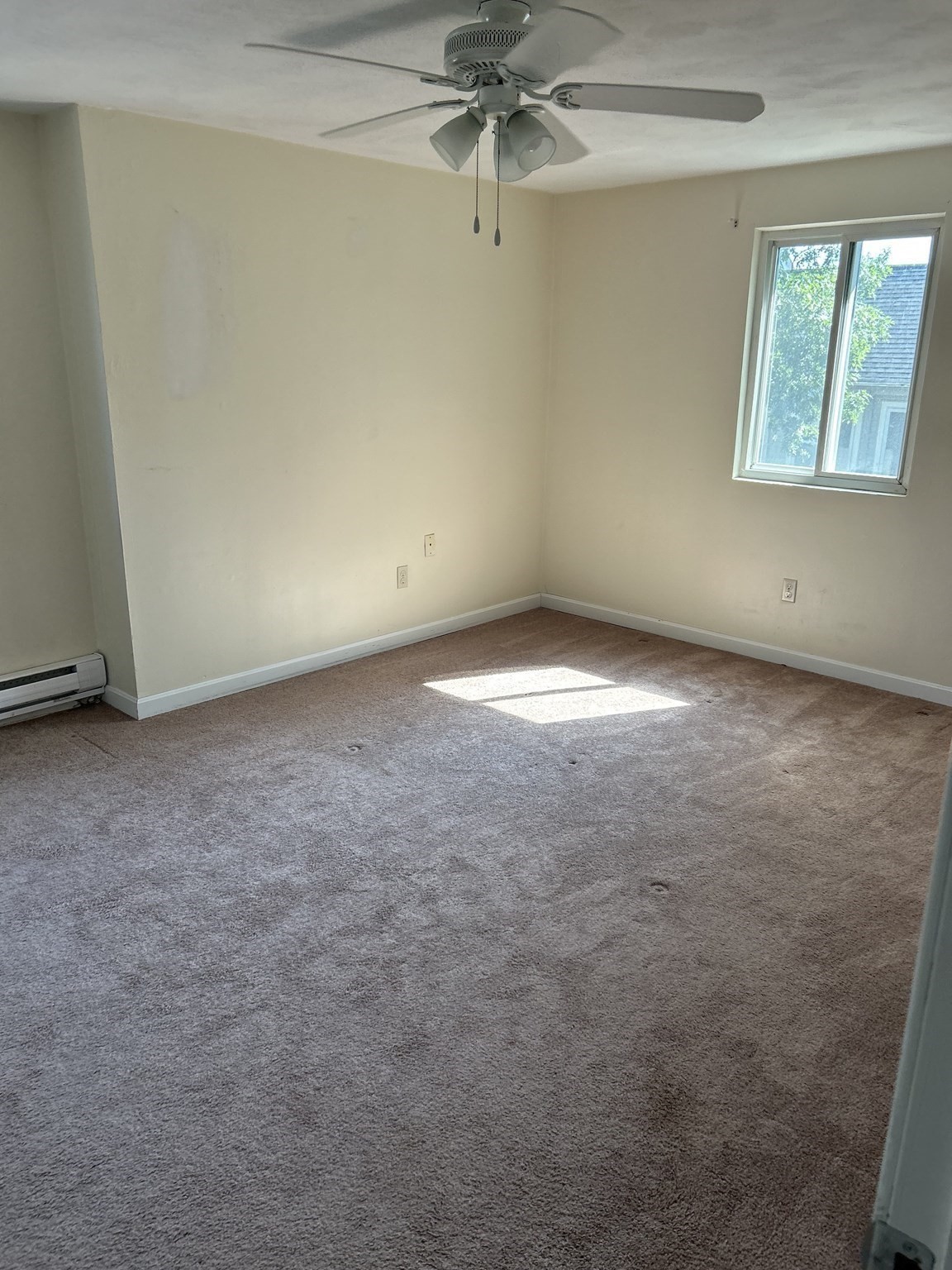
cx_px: 476
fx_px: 953
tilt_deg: -17.5
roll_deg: -0.4
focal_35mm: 26
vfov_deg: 67.3
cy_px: 635
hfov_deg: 53.1
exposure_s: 1/149
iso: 64
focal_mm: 5.7
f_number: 1.5
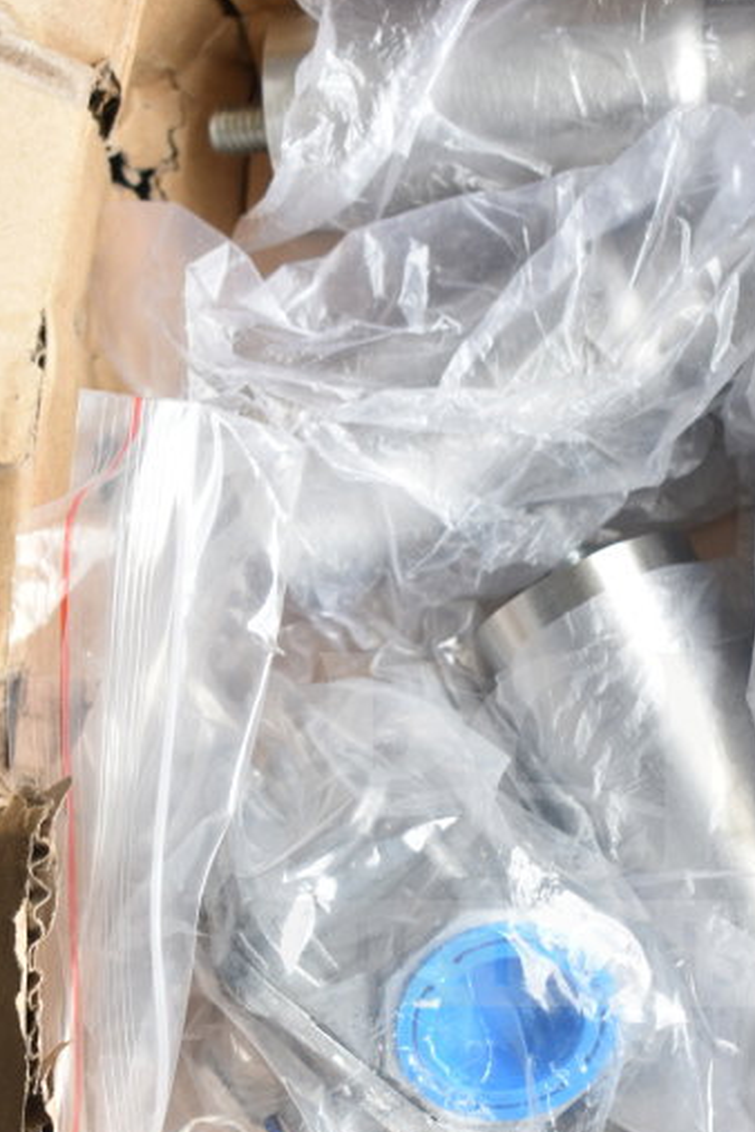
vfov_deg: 22.0
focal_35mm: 92
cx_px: 518
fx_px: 2894
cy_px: 829
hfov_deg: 14.8
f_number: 4.5
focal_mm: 34
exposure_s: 1/50
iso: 200
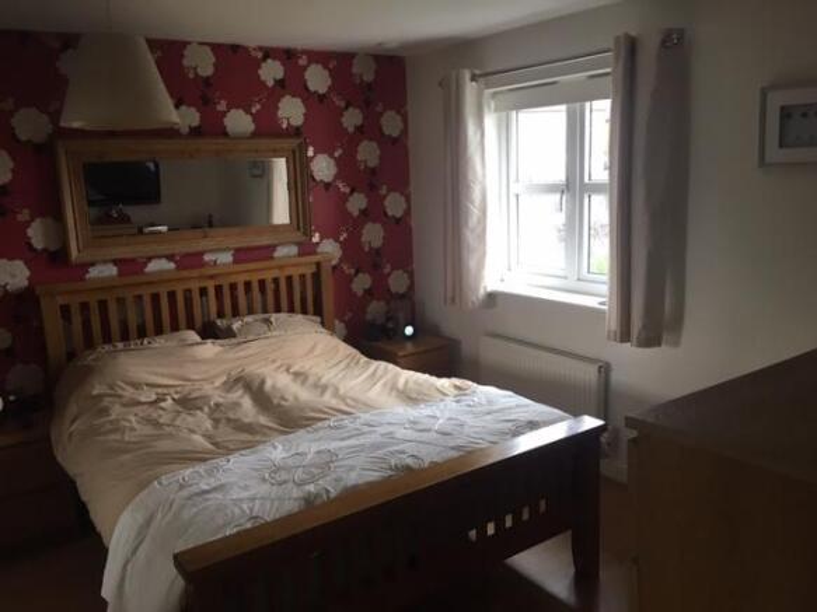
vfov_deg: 48.2
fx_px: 684
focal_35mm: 29
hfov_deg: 61.7
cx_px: 408
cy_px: 306
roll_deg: +1.7
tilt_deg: -10.4
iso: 80
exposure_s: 1/33
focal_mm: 4.15
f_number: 2.2
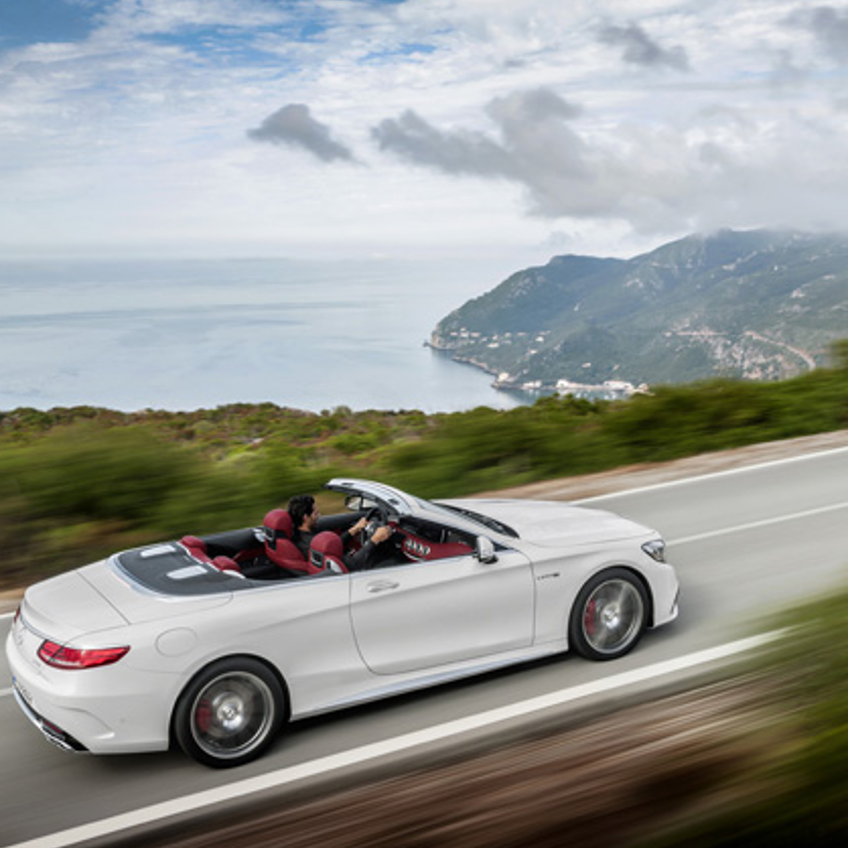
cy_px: 420
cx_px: 406
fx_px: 1219
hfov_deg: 38.3
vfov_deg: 38.3
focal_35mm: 44
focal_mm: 34
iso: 50
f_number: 22
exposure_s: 3
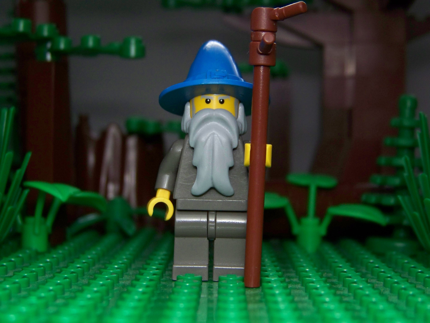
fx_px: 969
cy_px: 162
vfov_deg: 18.9
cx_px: 215
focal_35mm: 78
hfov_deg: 25.0
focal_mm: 13.2
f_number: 3.2
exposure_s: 1/30
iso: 200
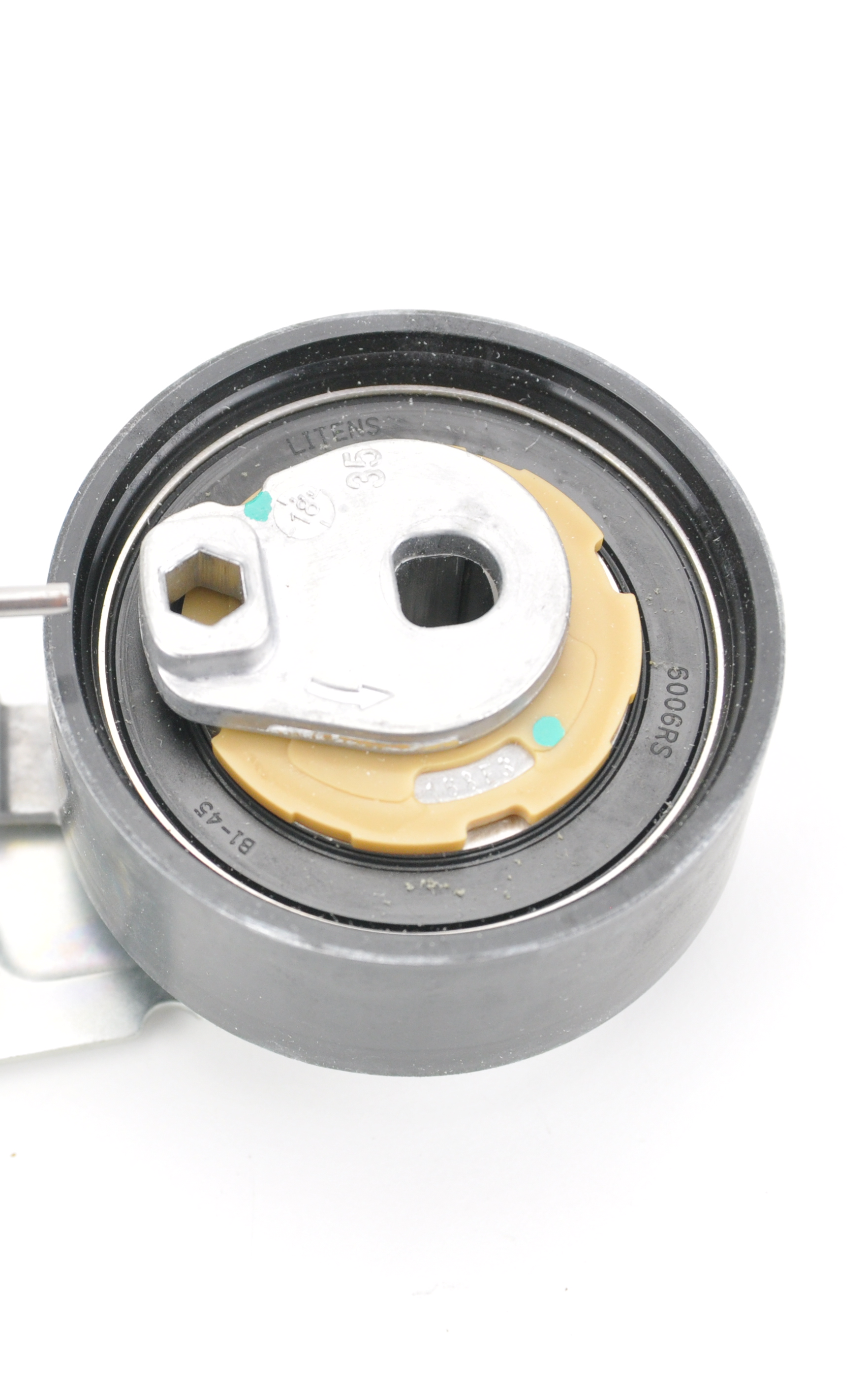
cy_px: 693
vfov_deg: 18.0
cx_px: 186
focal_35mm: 116
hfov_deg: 11.3
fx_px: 4390
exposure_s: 1/50
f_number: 6.3
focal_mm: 50
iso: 640
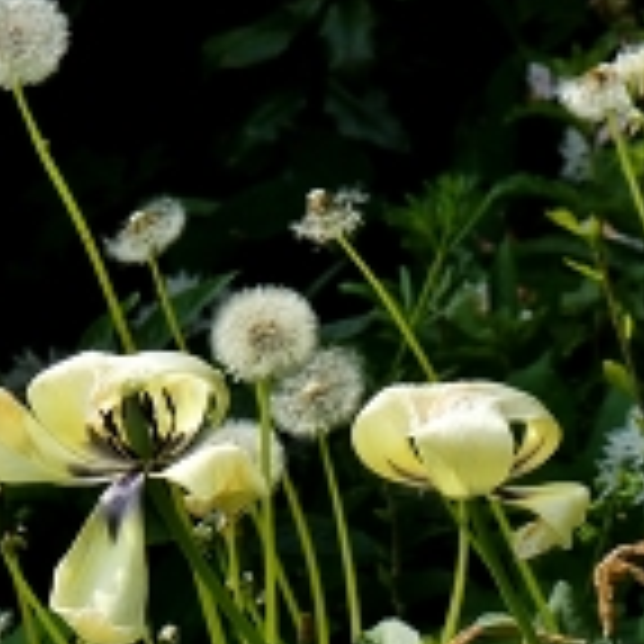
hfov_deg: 2.2
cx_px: 99
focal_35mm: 785
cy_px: 336
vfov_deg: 2.2
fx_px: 16523
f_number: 5.6
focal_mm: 64.9
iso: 80
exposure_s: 1/323
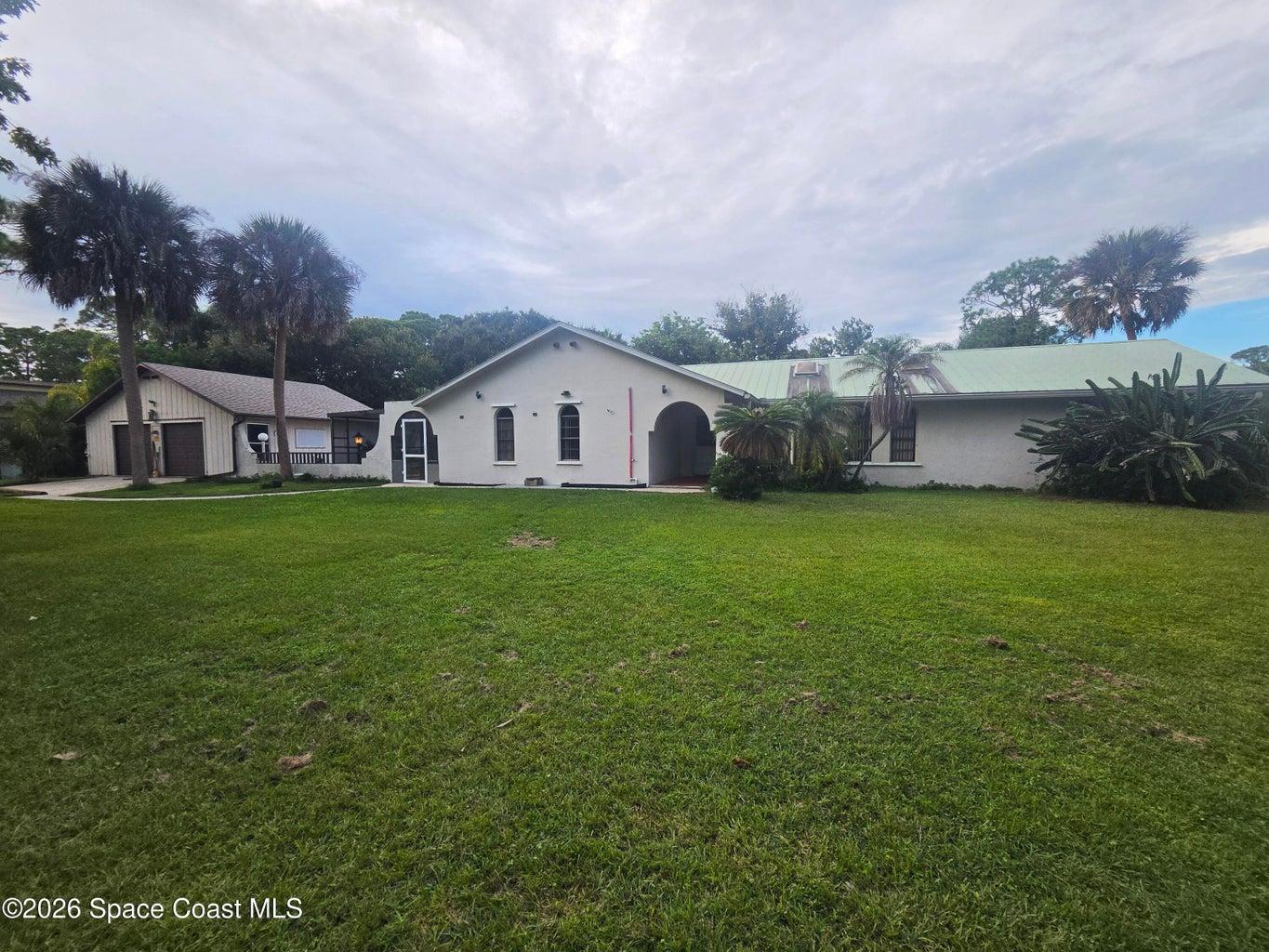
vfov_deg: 89.9
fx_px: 477
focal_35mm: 13
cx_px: 634
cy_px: 476
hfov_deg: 106.2
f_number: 2.2
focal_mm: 2.2
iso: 100
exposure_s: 1/550
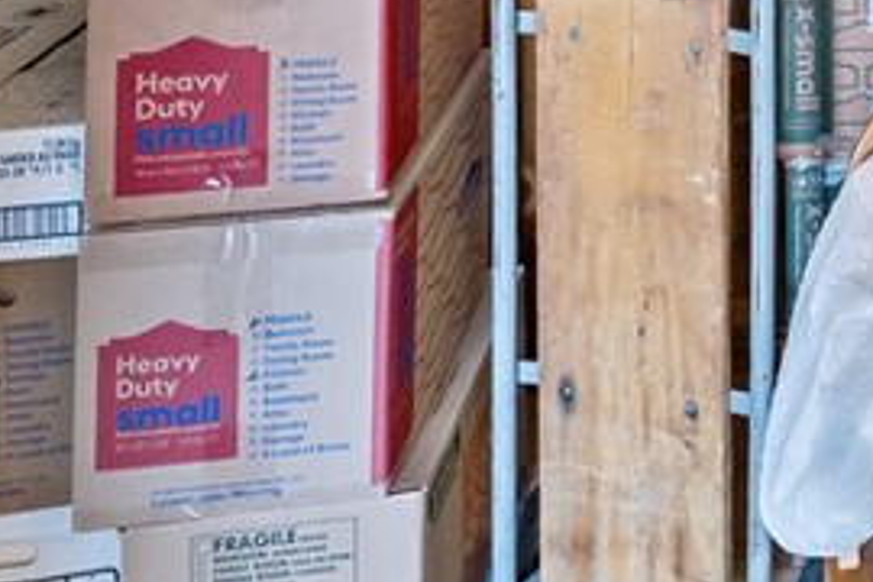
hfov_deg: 29.6
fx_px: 1285
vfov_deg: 18.8
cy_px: -500
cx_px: 1151
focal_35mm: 53
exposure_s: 1/160
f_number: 3.2
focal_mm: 14
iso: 1250
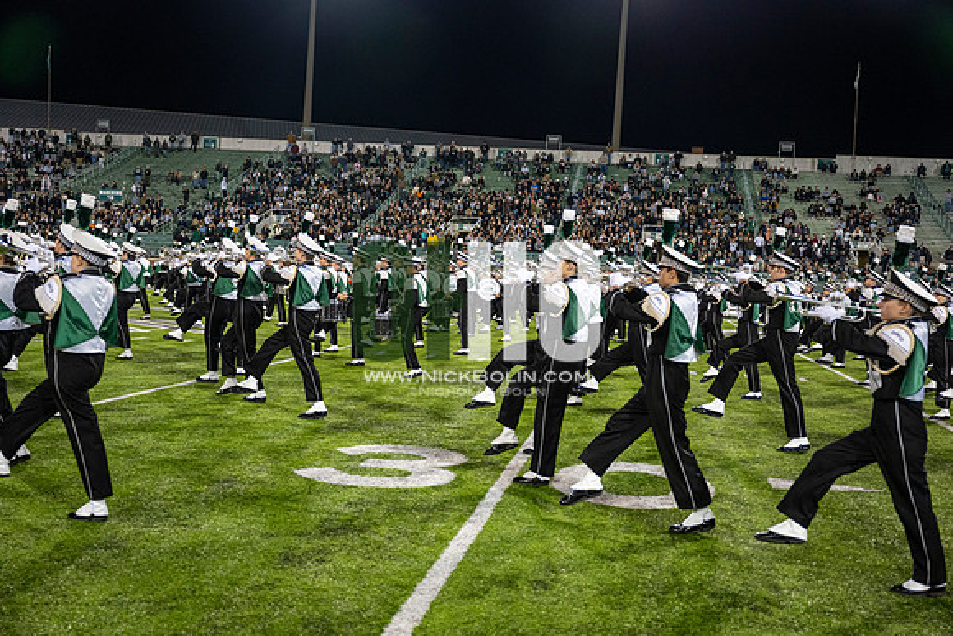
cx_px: 476
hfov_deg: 48.4
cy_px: 318
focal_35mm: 40
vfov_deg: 33.4
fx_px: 1059
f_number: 3.2
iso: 1250
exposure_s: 1/500
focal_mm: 40
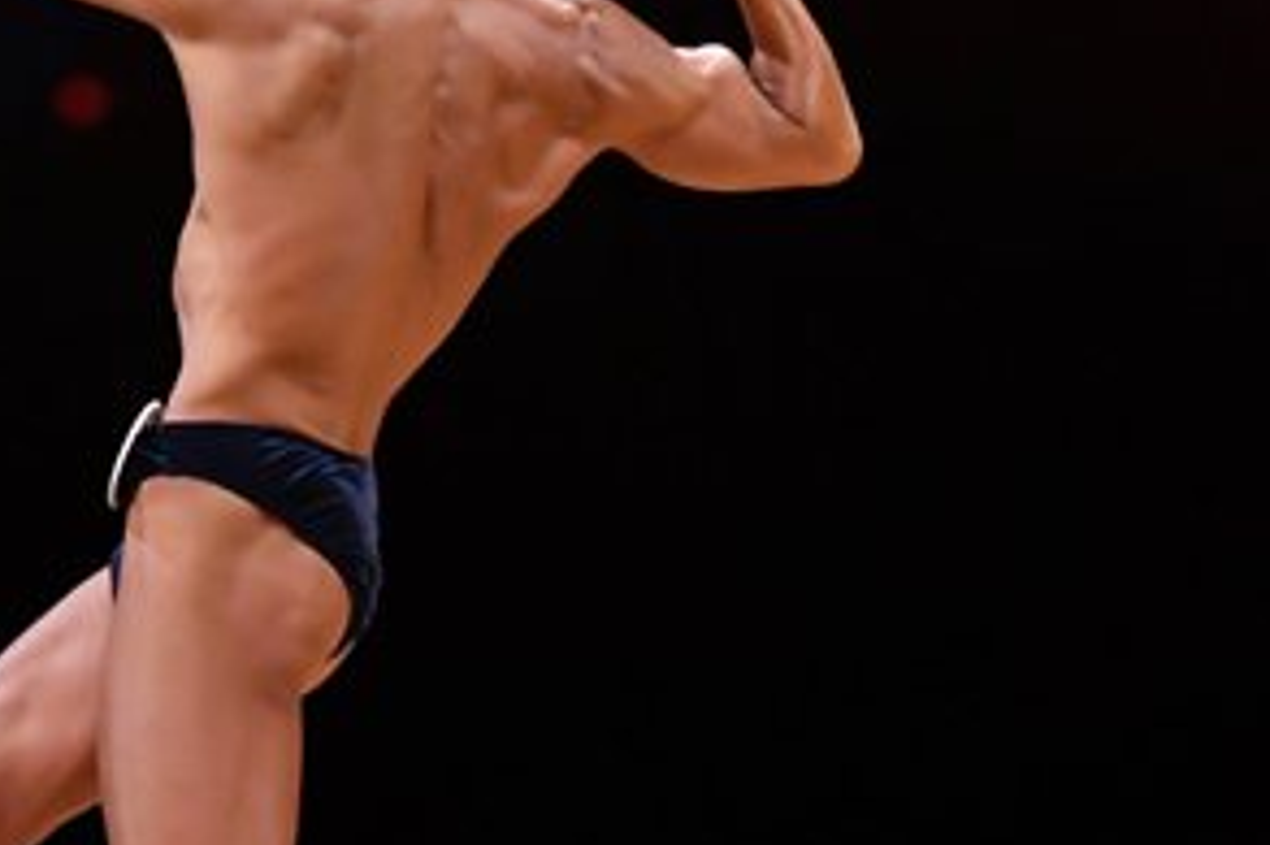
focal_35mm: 634
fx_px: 22353
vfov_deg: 2.2
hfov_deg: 3.3
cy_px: 459
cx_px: 128
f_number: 5.6
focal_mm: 160
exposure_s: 1/400
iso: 4000
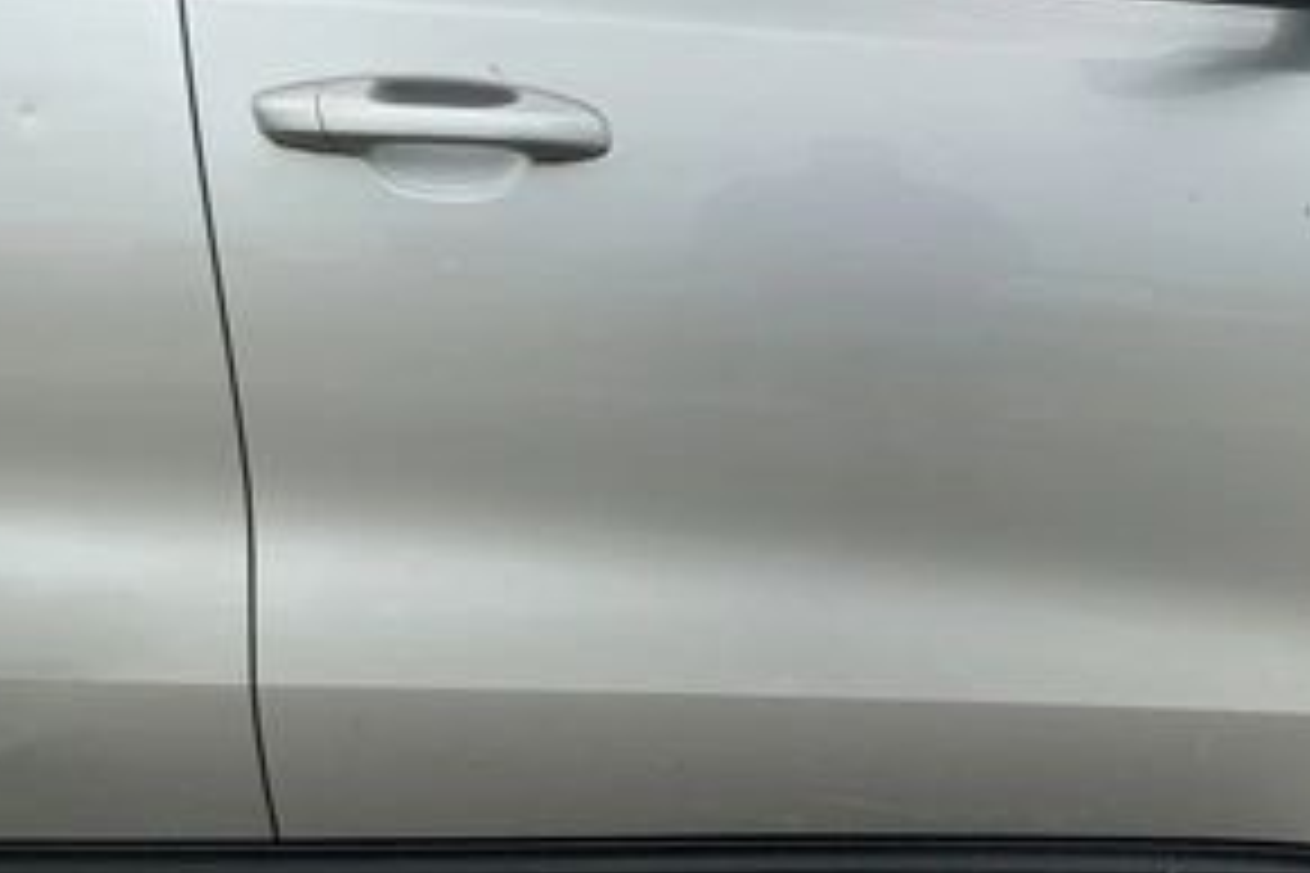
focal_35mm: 40
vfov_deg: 33.4
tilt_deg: -11.7
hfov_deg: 48.0
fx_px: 1455
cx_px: 828
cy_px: 446
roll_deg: -1.0
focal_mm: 3
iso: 25
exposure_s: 1/749
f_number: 1.8
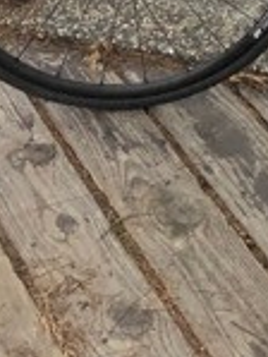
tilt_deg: -15.5
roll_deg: -2.7
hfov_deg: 11.7
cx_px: 433
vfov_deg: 13.5
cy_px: -407
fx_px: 1237
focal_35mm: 120
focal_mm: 4
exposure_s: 1/30
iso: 25
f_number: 1.8
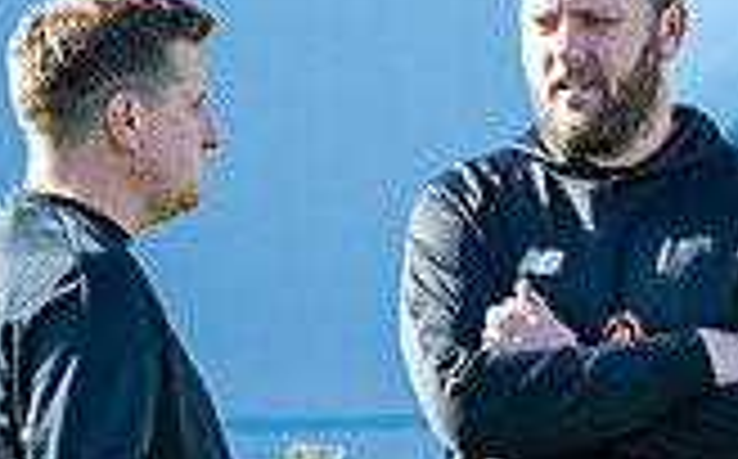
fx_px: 21672
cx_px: 556
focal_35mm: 1079
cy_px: 588
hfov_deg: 2.0
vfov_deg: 1.2
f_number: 2.5
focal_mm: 135
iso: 50
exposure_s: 1/400
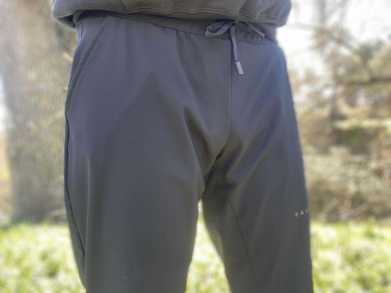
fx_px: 339
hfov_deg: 60.0
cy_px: 146
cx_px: 196
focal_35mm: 30
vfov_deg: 46.8
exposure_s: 1/74
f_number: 2.2
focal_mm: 2.71
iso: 100
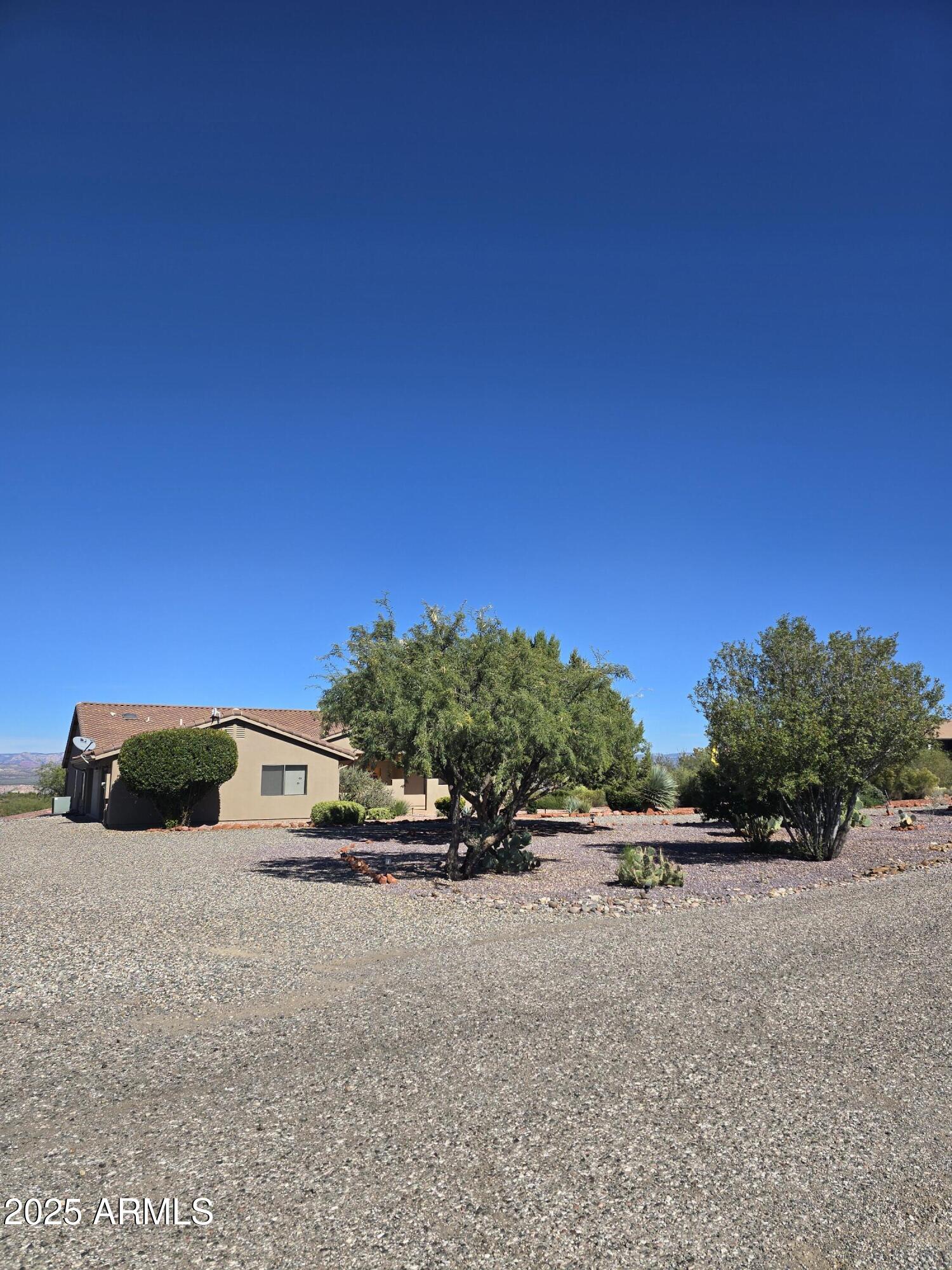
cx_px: 476
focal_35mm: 23
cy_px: 635
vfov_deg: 73.9
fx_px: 843
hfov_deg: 58.9
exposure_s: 1/1050
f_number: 1.7
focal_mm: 6.3
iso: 12
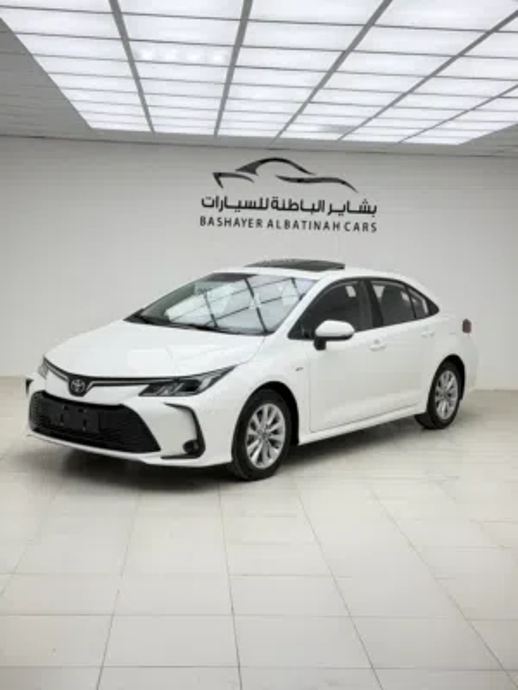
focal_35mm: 48
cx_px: 259
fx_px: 958
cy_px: 345
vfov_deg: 39.7
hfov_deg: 30.3
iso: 64
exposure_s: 1/243
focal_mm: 6.76
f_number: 1.78
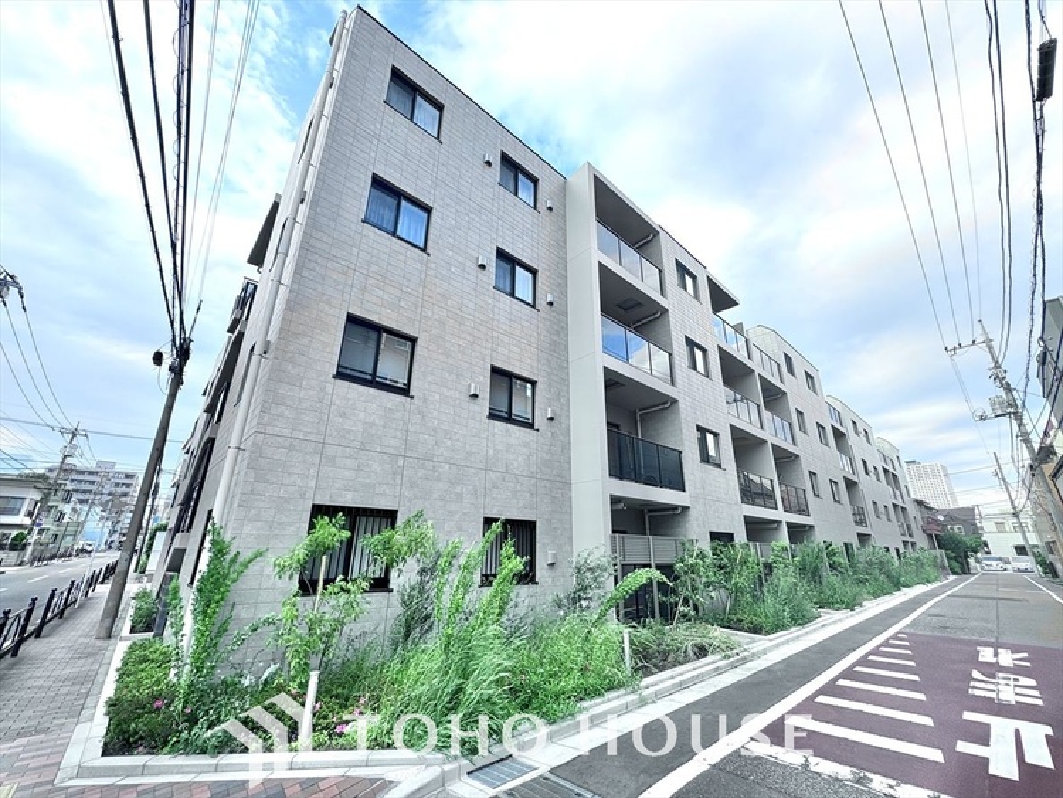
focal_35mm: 14
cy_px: 399
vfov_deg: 85.7
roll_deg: -1.8
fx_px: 430
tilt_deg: +19.5
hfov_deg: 102.0
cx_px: 532
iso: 64
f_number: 2.2
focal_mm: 2.22
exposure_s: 1/144
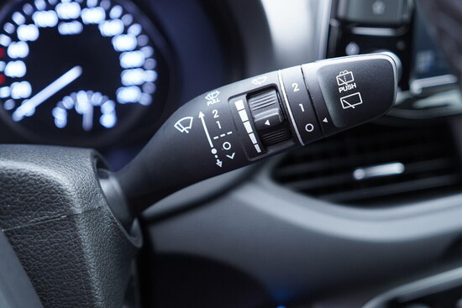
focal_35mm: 36
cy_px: 154
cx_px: 231
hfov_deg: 53.1
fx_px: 462
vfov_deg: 36.9
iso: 640
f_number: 2.8
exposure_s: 1/40
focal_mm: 24
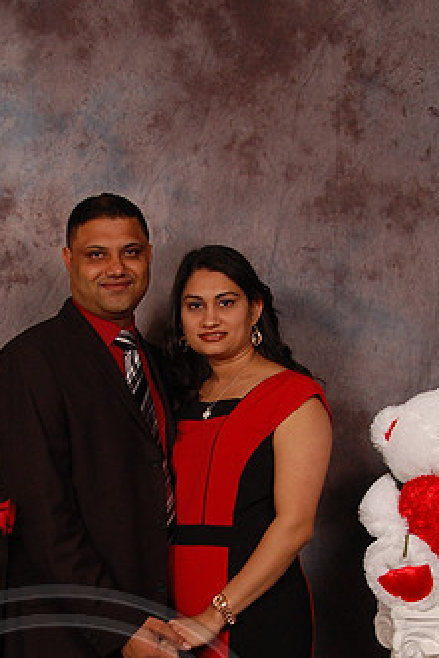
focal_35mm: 63
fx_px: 1151
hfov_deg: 21.6
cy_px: 503
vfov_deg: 31.3
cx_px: 169
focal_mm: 24
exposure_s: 1/200
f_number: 5.6
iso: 400
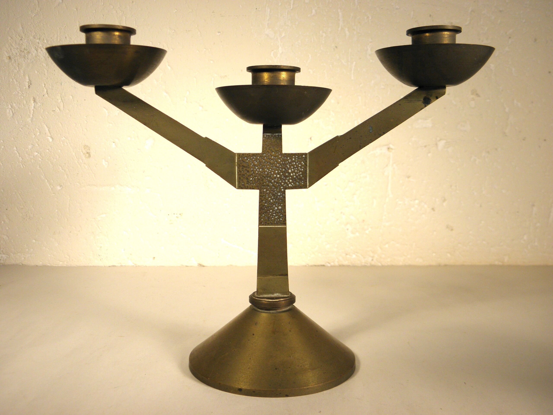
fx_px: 575
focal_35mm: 36
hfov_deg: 51.4
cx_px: 276
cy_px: 208
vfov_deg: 39.7
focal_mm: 6.4
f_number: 3.7
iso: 100
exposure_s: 1/125
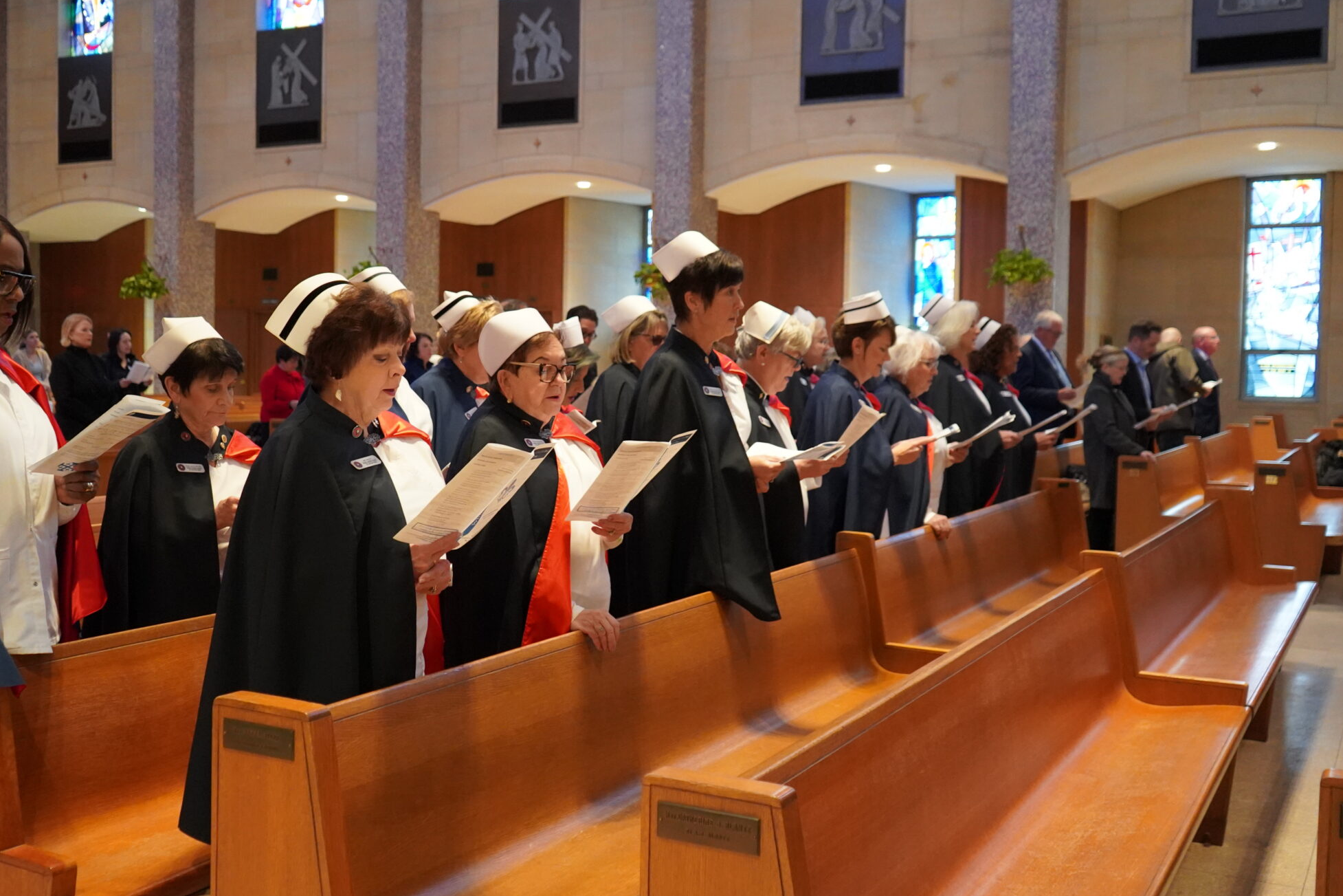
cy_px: 420
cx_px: 594
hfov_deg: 50.6
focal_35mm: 38
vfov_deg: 35.0
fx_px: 1418
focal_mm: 29
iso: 6400
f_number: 4
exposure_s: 1/160
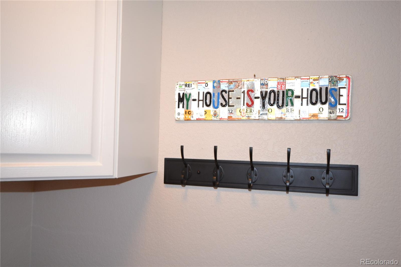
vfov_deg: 43.6
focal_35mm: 30
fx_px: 334
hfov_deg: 61.9
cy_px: 134
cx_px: 200
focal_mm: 20
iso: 800
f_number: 5.6
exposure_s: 1/60
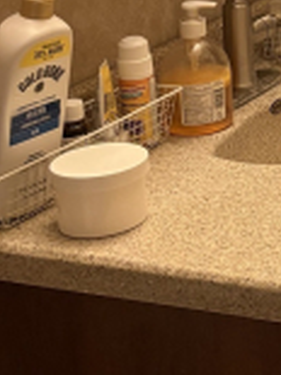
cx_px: 603
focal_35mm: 112
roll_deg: +0.7
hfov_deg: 11.6
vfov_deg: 16.5
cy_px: -125
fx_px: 1214
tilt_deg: -8.9
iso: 250
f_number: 1.6
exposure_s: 1/60
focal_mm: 5.96
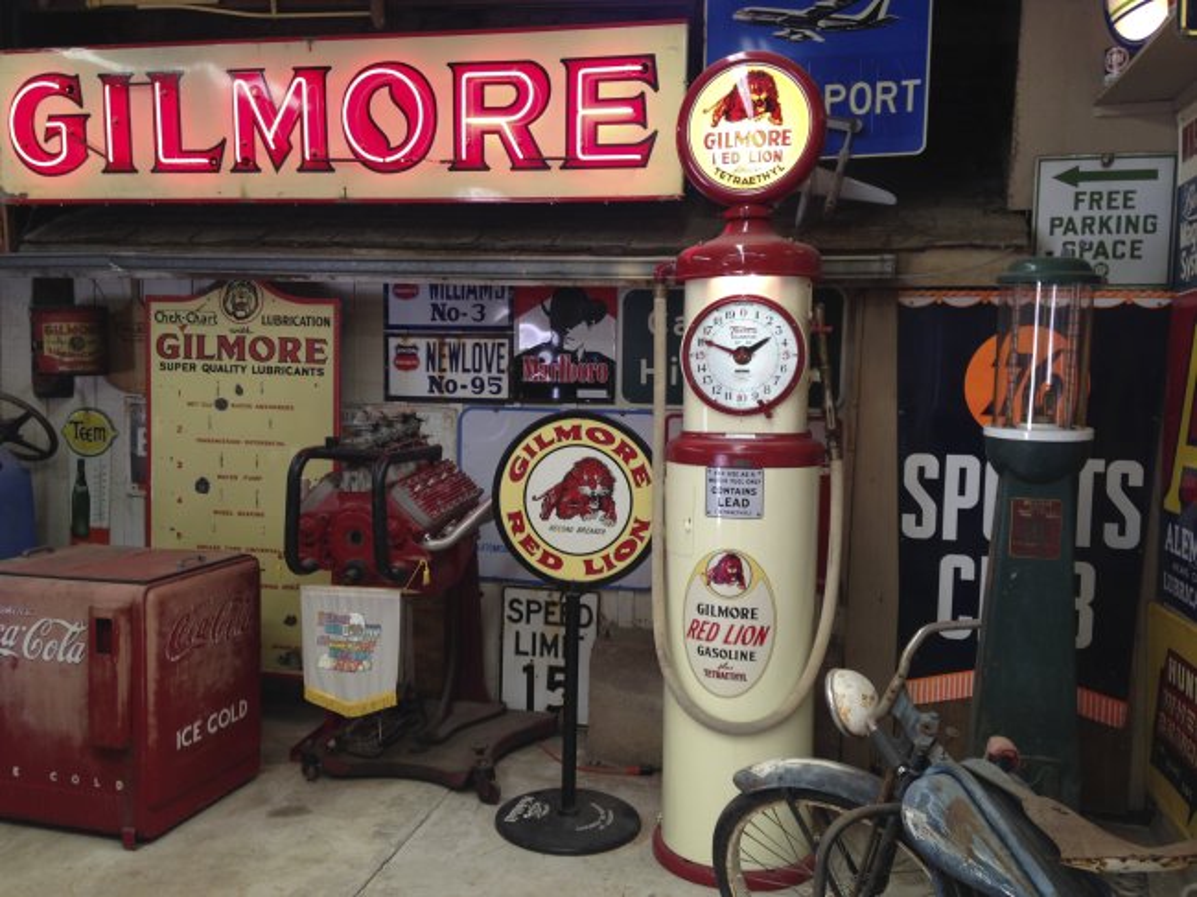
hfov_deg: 55.4
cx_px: 598
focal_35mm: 33
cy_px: 448
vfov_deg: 42.9
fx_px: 1141
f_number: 2.4
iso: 64
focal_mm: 4.12
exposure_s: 1/30
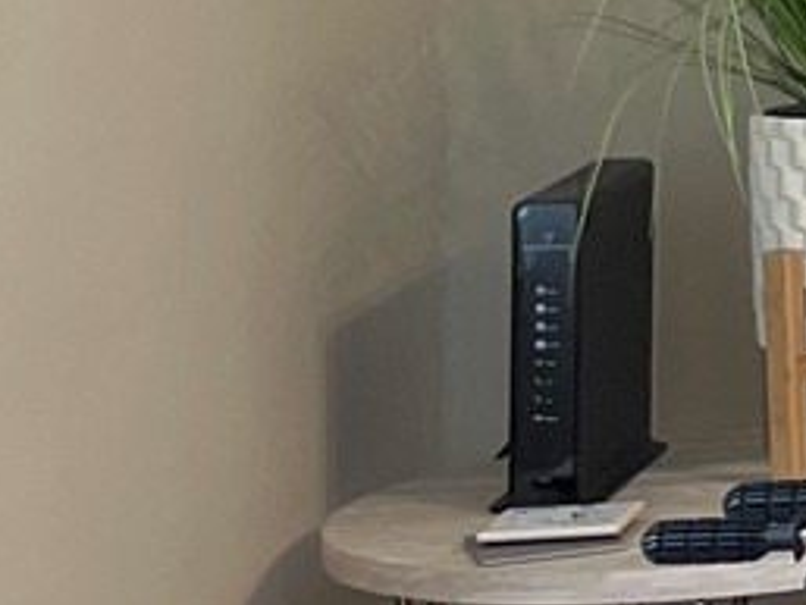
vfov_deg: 7.5
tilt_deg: -3.1
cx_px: 2935
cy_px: -310
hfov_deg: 7.8
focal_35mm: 194
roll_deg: -0.3
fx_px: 4519
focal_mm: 5.1
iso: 64
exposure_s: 1/60
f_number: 1.6
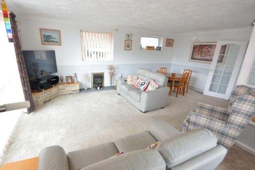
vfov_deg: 70.3
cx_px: 118
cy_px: 91
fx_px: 120
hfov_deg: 93.1
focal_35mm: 17
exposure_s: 1/25
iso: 400
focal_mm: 10
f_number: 8
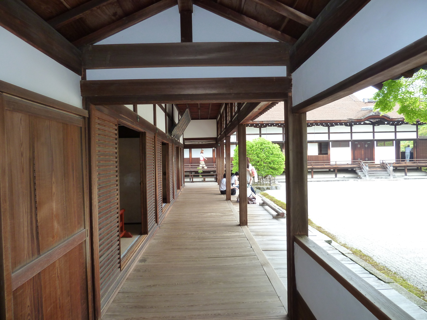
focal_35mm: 25
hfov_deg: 69.4
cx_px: 214
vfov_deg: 54.9
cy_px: 160
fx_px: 308
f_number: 3.3
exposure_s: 1/30
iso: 125
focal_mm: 4.1
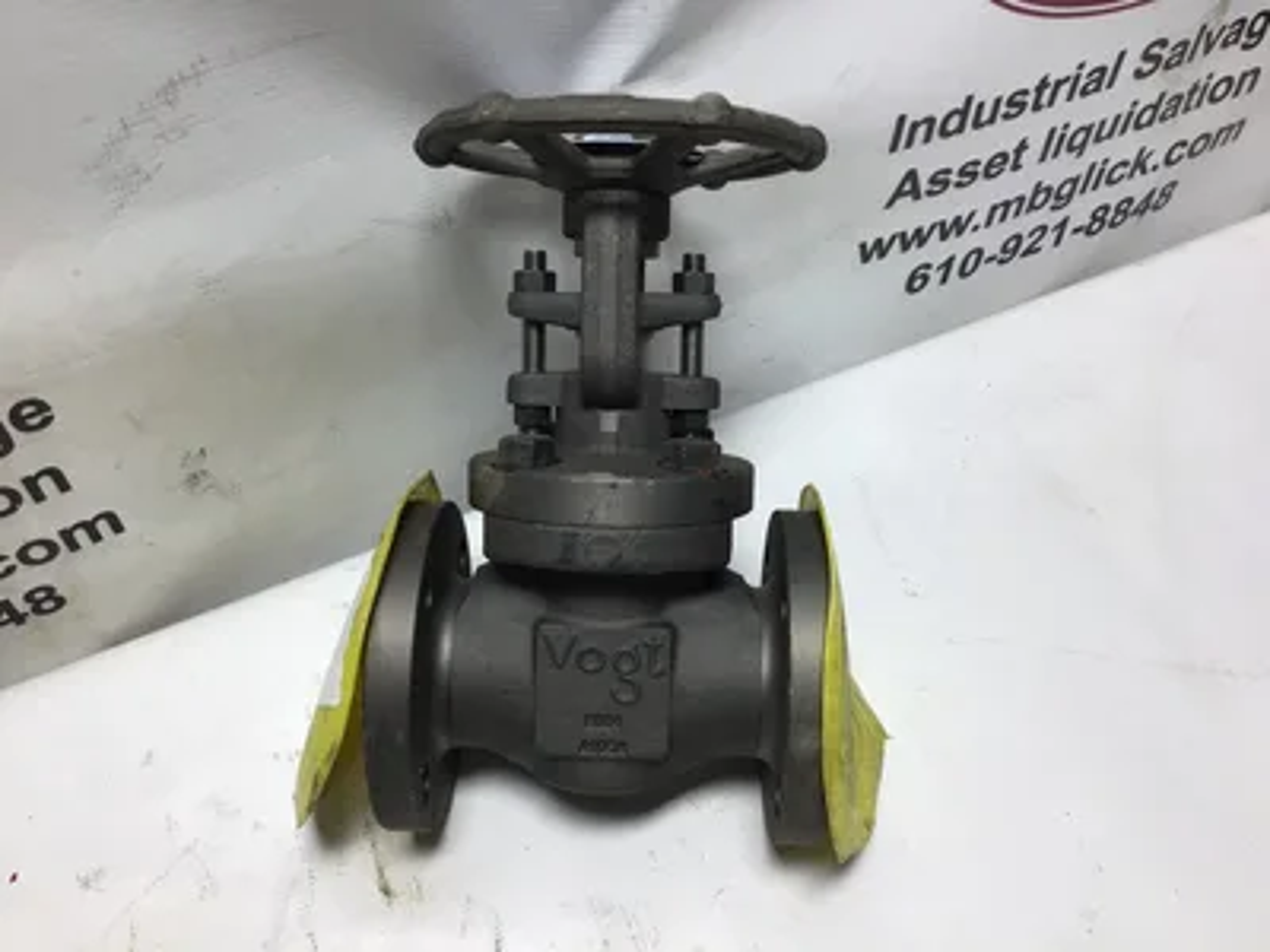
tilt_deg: -51.4
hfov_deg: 58.4
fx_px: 1137
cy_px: 476
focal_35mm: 31
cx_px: 635
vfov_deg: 45.4
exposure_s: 1/120
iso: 25
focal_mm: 3.3
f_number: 2.4
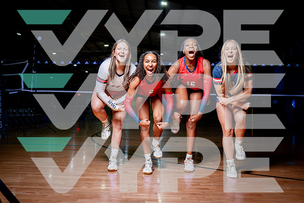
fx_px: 262
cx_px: 152
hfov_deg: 60.2
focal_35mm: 31
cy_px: 102
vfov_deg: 42.3
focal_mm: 30
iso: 250
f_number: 5.6
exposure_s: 1/250
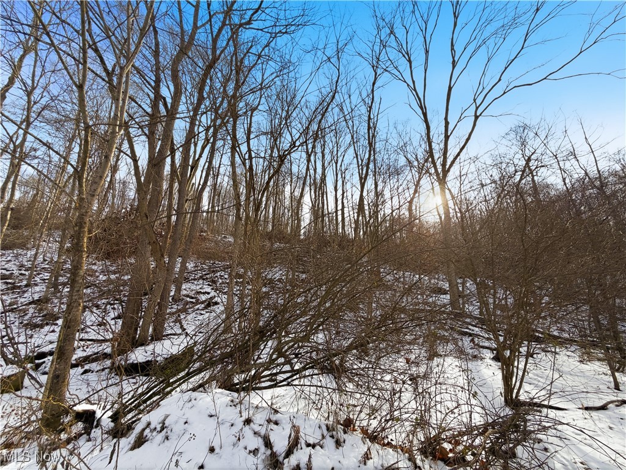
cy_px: 235
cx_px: 313
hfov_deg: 102.1
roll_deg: -0.3
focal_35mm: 14
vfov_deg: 85.7
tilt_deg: +22.2
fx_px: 253
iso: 32
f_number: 2.2
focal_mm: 2.2
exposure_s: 1/770
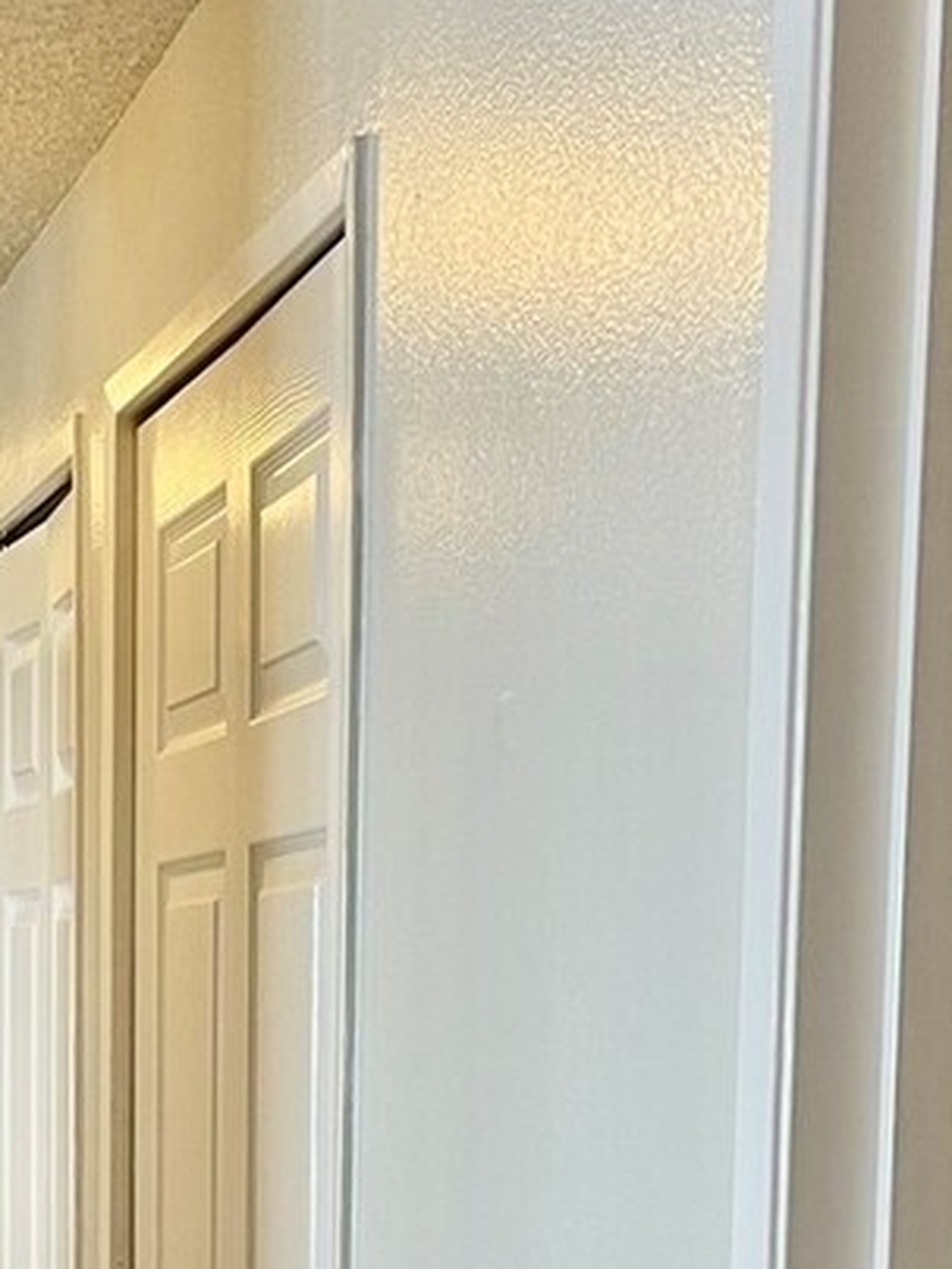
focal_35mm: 89
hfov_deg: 15.9
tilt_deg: -8.0
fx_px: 3264
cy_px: 1479
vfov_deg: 20.7
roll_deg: +0.5
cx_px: -226
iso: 80
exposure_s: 1/60
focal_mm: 5.1
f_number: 1.6
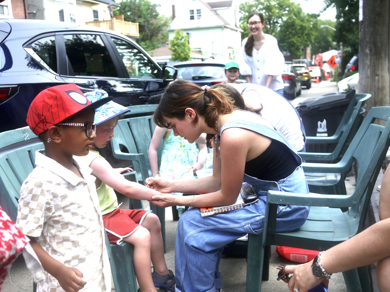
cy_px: 146
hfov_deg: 46.8
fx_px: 451
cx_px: 195
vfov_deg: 36.0
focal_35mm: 40
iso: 100
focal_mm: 20
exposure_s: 1/2500
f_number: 2.8
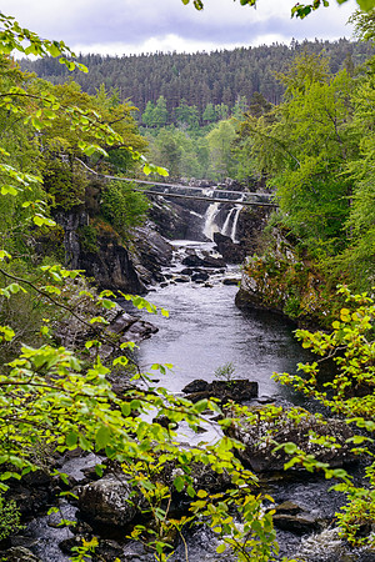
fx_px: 859
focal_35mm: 55
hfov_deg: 24.6
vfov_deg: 36.2
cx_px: 188
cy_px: 281
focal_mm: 55
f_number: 8
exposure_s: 1/60
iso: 720
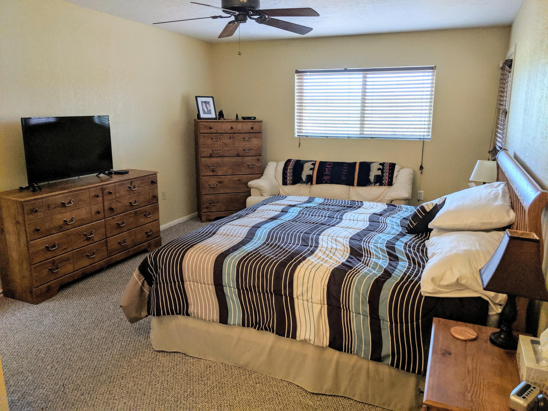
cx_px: 274
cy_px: 206
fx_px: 427
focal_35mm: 27
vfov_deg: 51.4
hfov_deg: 65.3
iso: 259
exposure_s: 1/120
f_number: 1.8
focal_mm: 4.44
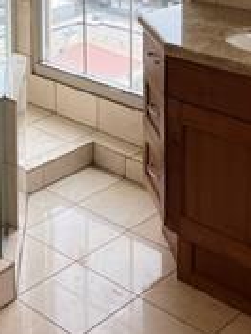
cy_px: -64
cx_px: 85
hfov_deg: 19.4
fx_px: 734
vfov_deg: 23.5
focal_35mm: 76
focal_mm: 3.99
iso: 32
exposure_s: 1/120
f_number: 1.8
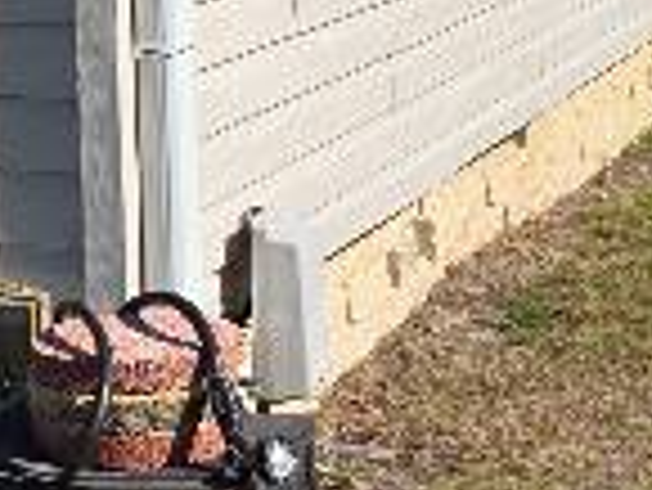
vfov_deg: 10.5
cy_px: -303
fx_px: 2545
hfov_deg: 13.6
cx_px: -364
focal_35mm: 135
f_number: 1.7
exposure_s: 1/6574
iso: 80
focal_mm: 6.3
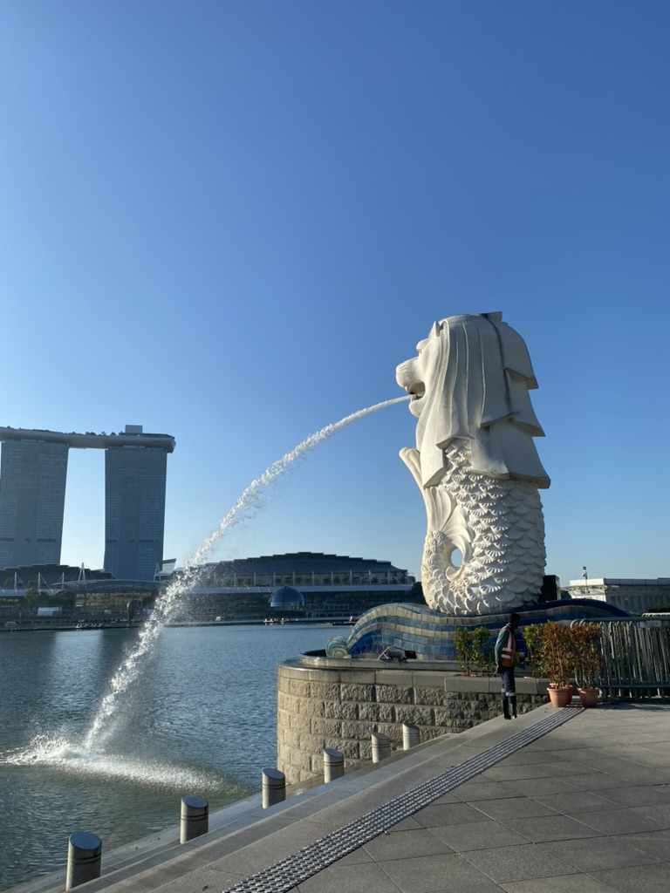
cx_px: 335
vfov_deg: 67.3
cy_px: 446
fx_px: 671
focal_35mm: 26
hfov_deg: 53.1
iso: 32
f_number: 1.8
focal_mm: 4.25
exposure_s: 1/3205
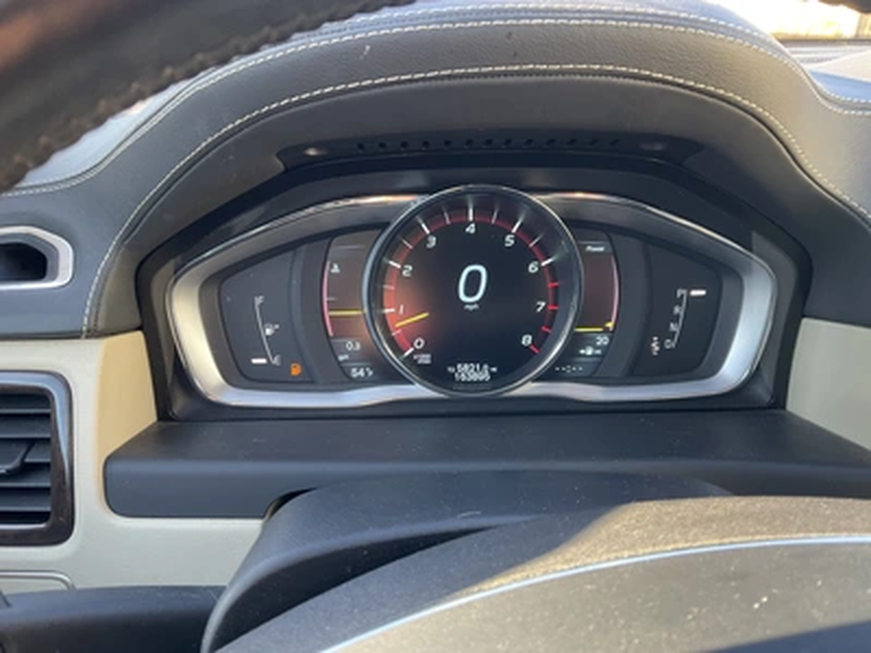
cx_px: 436
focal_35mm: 29
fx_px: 730
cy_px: 326
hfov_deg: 61.7
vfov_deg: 48.2
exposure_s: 1/88
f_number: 1.8
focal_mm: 3
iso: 64
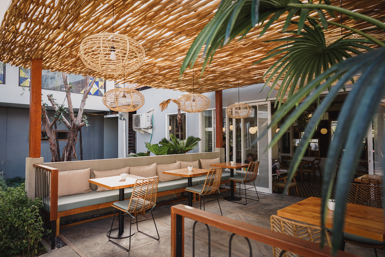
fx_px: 257
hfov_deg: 73.7
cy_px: 128
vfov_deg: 53.1
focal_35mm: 24
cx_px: 192
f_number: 4
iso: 200
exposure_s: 1/125
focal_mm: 24
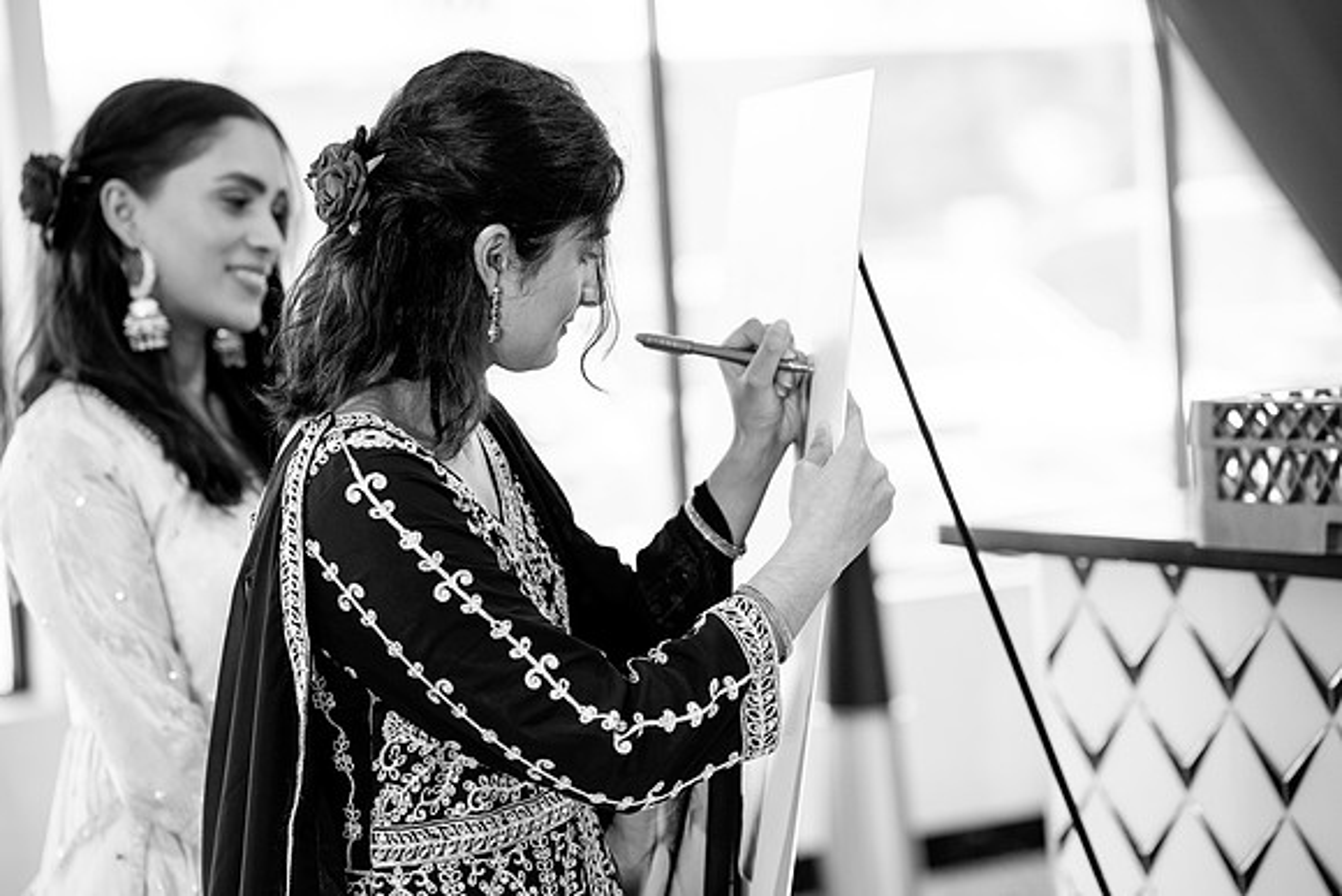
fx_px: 3169
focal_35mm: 85
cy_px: 448
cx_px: 671
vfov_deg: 16.1
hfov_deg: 23.9
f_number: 2.2
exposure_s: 1/160
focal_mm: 85
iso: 500
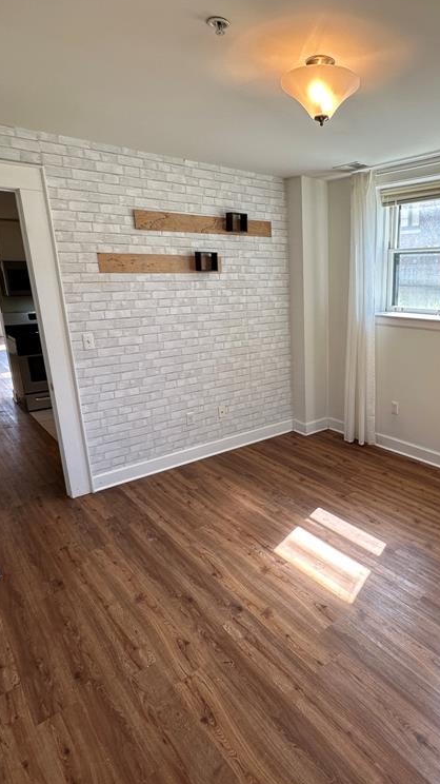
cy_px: 389
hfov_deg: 51.2
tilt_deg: -13.9
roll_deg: -0.4
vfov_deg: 83.9
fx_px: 436
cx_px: 333
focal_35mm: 21
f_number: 2.2
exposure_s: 1/120
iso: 80
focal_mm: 2.22
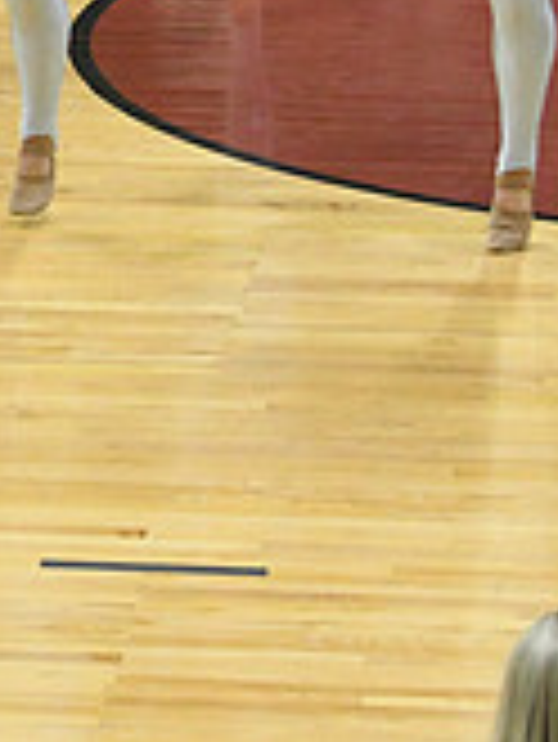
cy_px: -124
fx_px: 7599
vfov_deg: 5.6
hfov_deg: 4.1
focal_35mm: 354
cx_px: -720
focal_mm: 70
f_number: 4
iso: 5000
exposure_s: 1/400
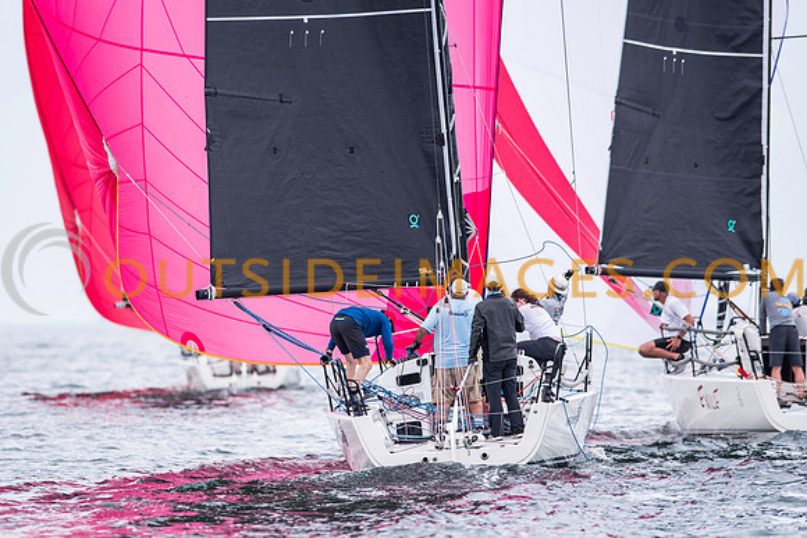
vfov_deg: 3.1
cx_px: 404
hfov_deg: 4.6
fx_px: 10089
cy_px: 269
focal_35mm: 450
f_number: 5
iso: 200
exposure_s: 1/1000
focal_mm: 300
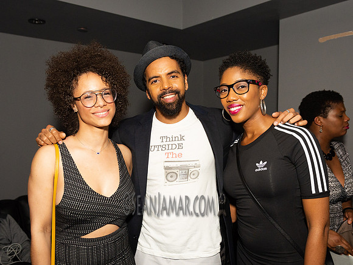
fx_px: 368
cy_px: 155
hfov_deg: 51.2
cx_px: 176
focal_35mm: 36
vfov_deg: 39.5
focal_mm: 27
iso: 1600
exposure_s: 1/640
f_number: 4
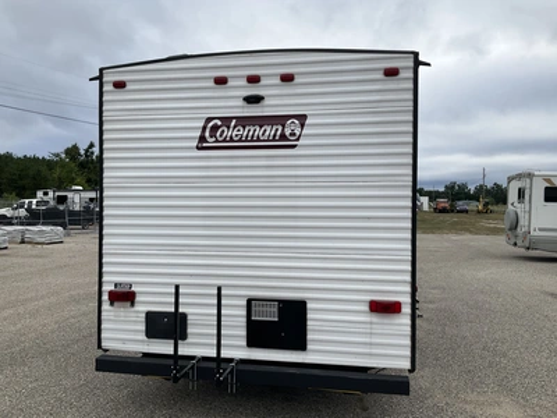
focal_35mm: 29
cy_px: 209
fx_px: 467
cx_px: 278
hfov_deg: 61.7
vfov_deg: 48.2
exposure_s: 1/719
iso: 25
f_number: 1.8
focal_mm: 3
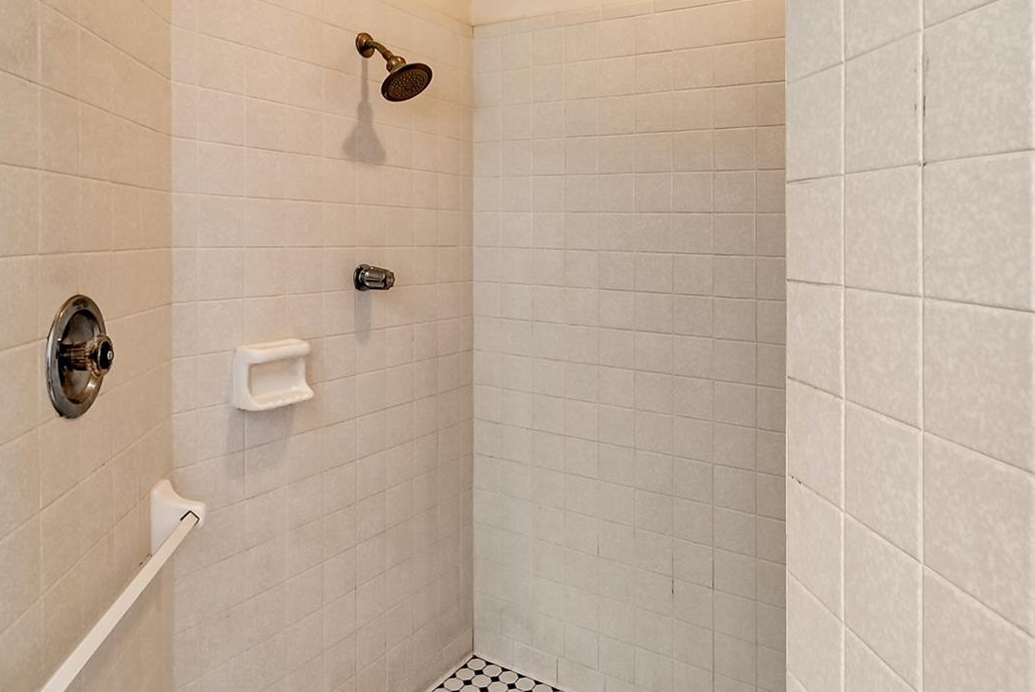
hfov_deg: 76.0
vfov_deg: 54.3
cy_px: 242
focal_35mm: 23
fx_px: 662
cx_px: 497
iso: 800
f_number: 10
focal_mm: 10
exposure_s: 1/13
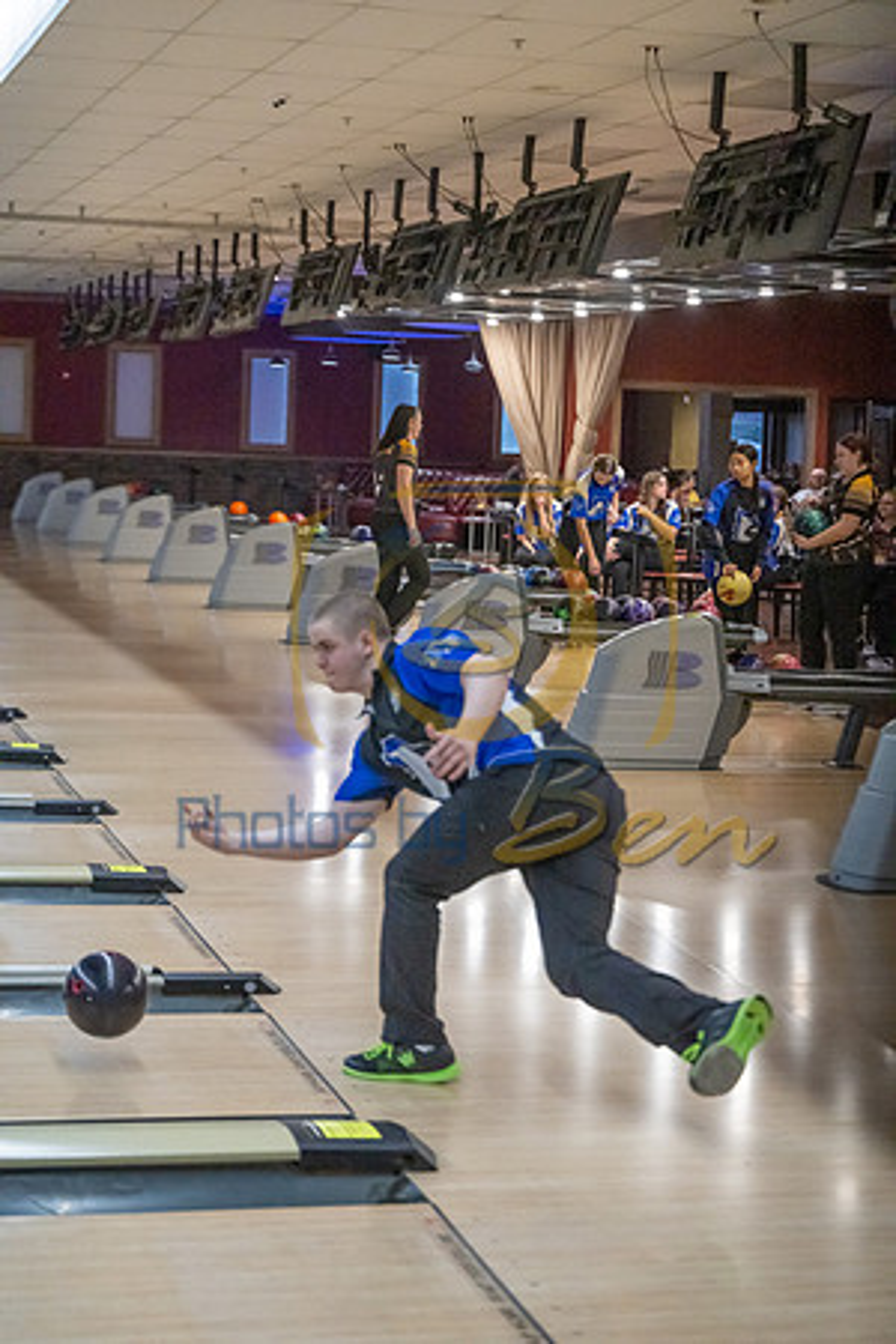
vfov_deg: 28.8
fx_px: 2613
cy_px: 672
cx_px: 448
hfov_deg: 19.5
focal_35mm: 70
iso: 4000
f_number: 2.8
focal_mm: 70
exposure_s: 1/1000
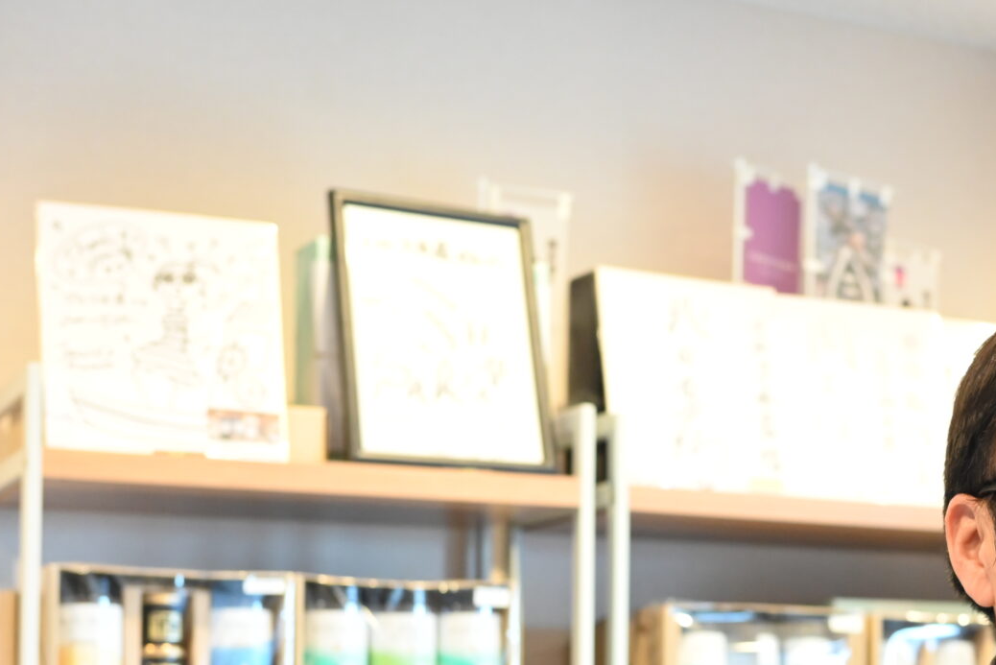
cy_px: 607
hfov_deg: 26.6
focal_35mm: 74
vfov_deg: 18.1
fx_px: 2048
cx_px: 852
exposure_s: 1/60
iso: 3200
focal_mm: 40
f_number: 4
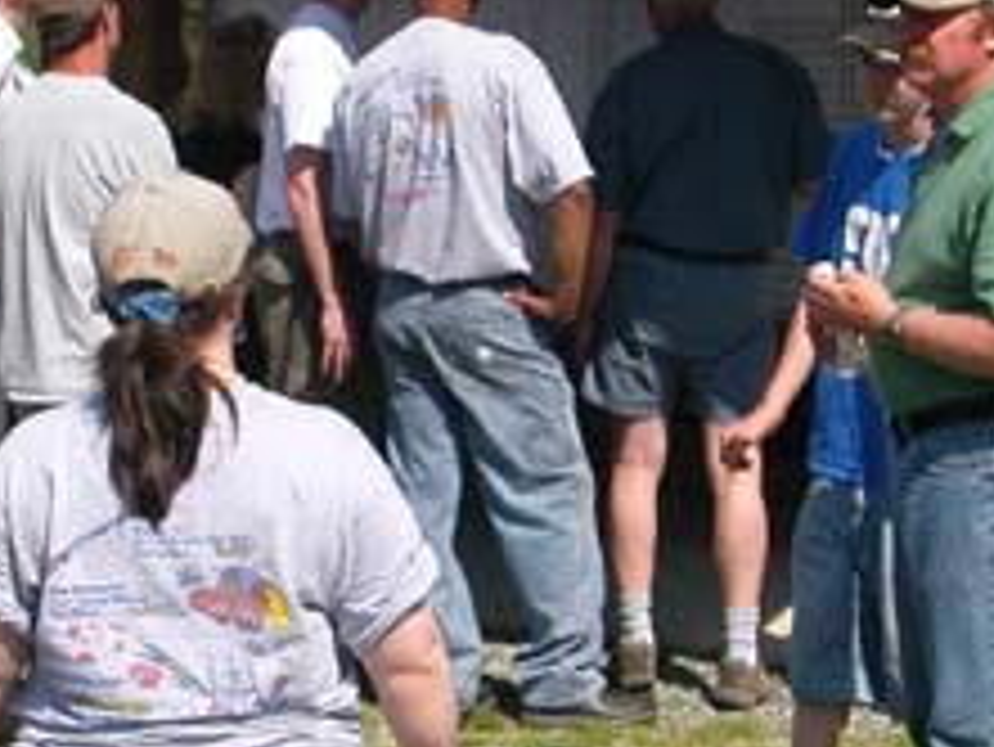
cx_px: 508
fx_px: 3390
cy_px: 360
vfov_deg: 12.6
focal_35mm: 118
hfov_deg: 16.7
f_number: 3.4
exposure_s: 1/1189
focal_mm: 8.9
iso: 100
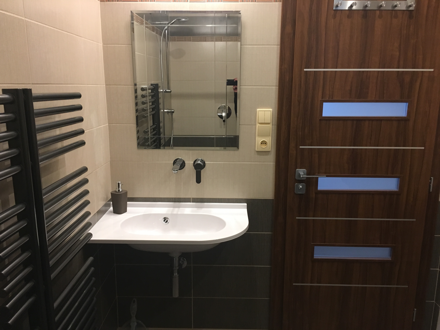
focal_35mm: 29
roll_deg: -0.3
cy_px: 165
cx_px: 220
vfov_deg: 48.2
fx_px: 369
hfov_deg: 61.7
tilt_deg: -13.0
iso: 160
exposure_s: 1/33
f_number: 2.2
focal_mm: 4.15
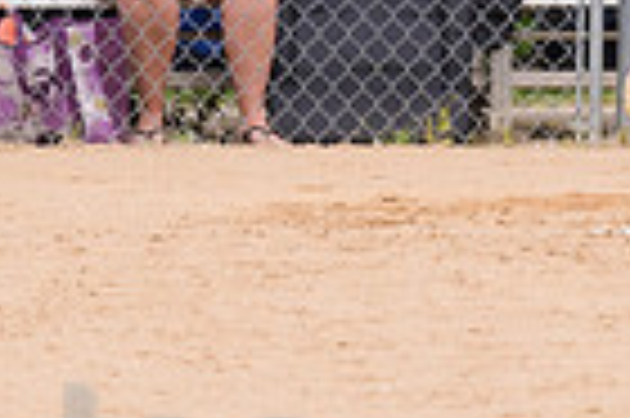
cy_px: -85
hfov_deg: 1.7
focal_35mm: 1243
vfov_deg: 1.1
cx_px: 837
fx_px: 21727
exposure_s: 1/1600
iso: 320
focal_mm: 200
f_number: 5.6
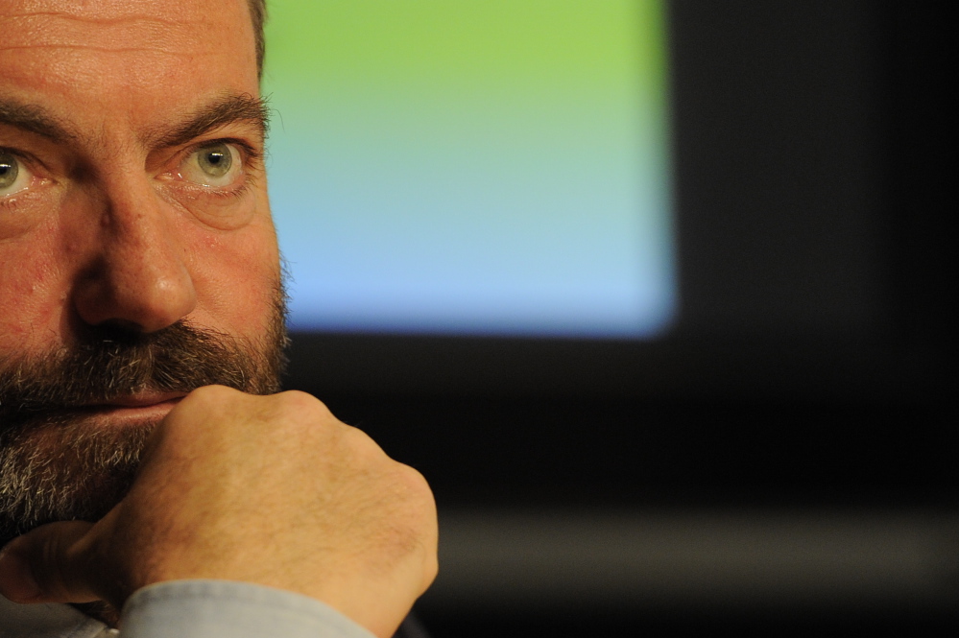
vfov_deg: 3.2
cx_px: 184
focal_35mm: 426
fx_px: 11342
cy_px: 434
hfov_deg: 4.8
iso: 2000
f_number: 4
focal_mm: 200
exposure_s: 1/200
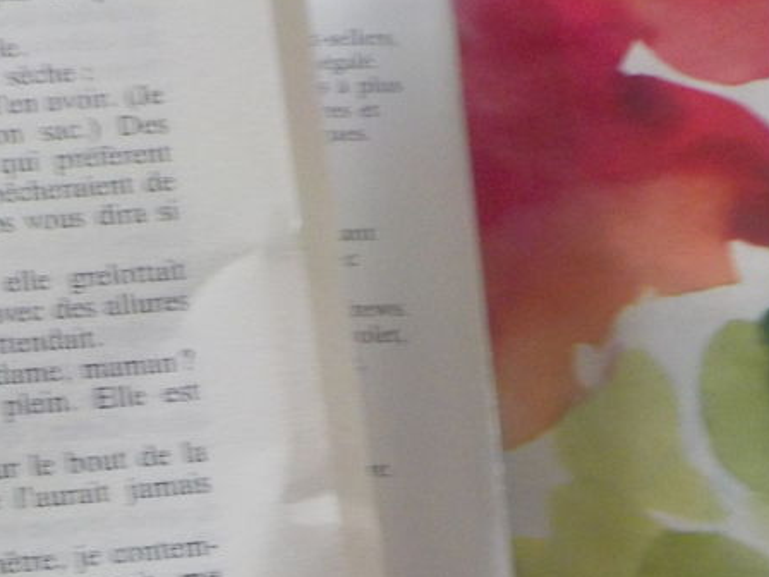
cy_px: 611
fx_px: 1488
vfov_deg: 21.0
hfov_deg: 27.3
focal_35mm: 67
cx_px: 2
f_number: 3.3
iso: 400
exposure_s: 1/30
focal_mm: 4.1
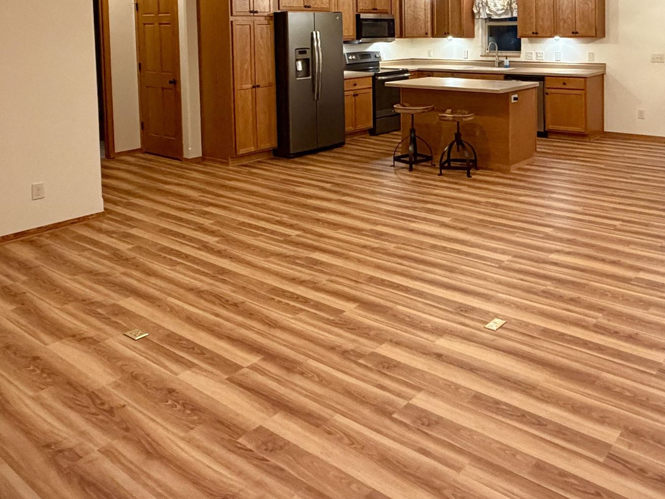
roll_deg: +0.6
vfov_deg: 41.1
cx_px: 458
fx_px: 615
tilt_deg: -2.2
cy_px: 62
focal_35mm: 32
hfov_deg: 55.3
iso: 400
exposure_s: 1/60
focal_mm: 2.22
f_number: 2.2
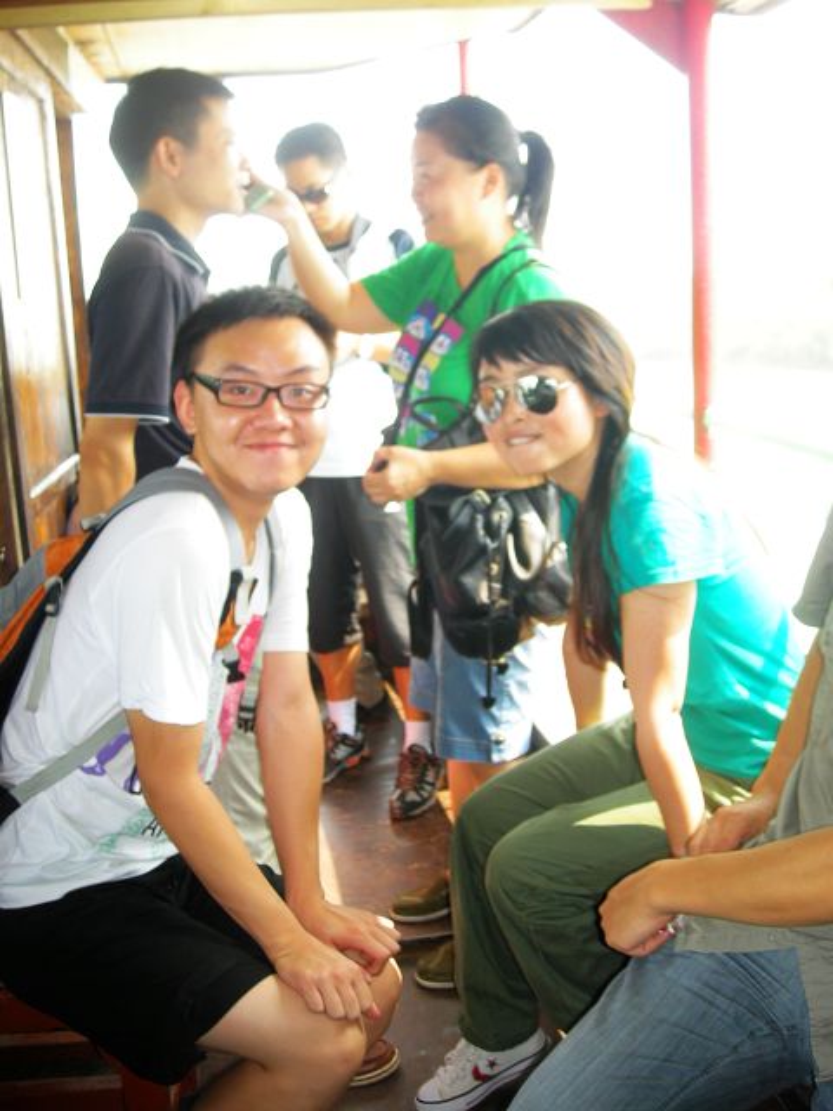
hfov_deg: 40.7
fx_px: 1123
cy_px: 556
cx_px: 416
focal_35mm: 35
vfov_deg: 52.6
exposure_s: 1/61.7
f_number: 2.8
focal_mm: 5.7
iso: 50
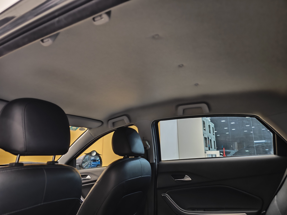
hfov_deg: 73.9
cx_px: 144
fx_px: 191
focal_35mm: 23
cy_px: 108
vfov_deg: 58.9
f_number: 1.9
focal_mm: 8.7
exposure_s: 1/44.4
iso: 1250
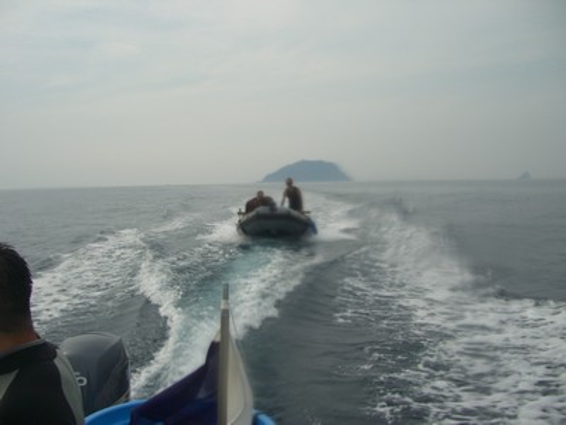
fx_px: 621
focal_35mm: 38
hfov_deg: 49.0
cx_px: 283
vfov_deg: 37.7
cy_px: 212
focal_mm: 7.9
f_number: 5.6
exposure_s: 1/500
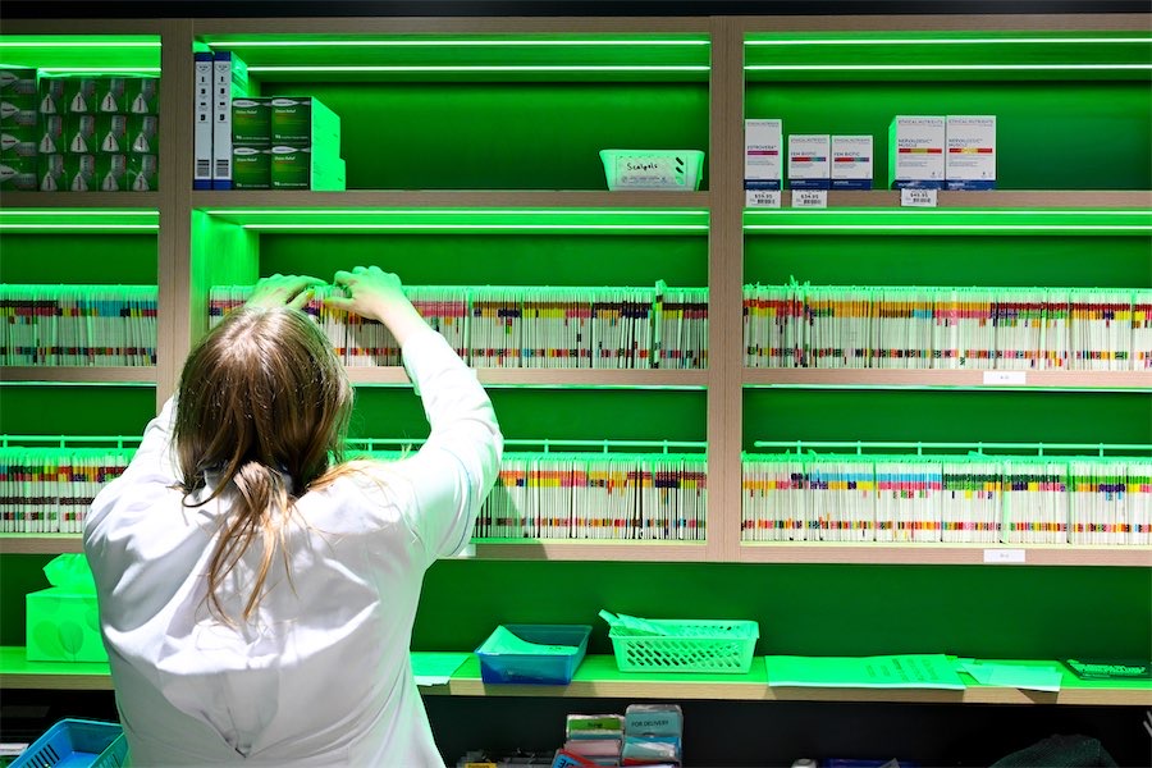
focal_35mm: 34
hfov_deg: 55.8
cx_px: 576
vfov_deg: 38.9
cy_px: 384
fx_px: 1088
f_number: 3.5
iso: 1600
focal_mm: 34
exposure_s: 1/400
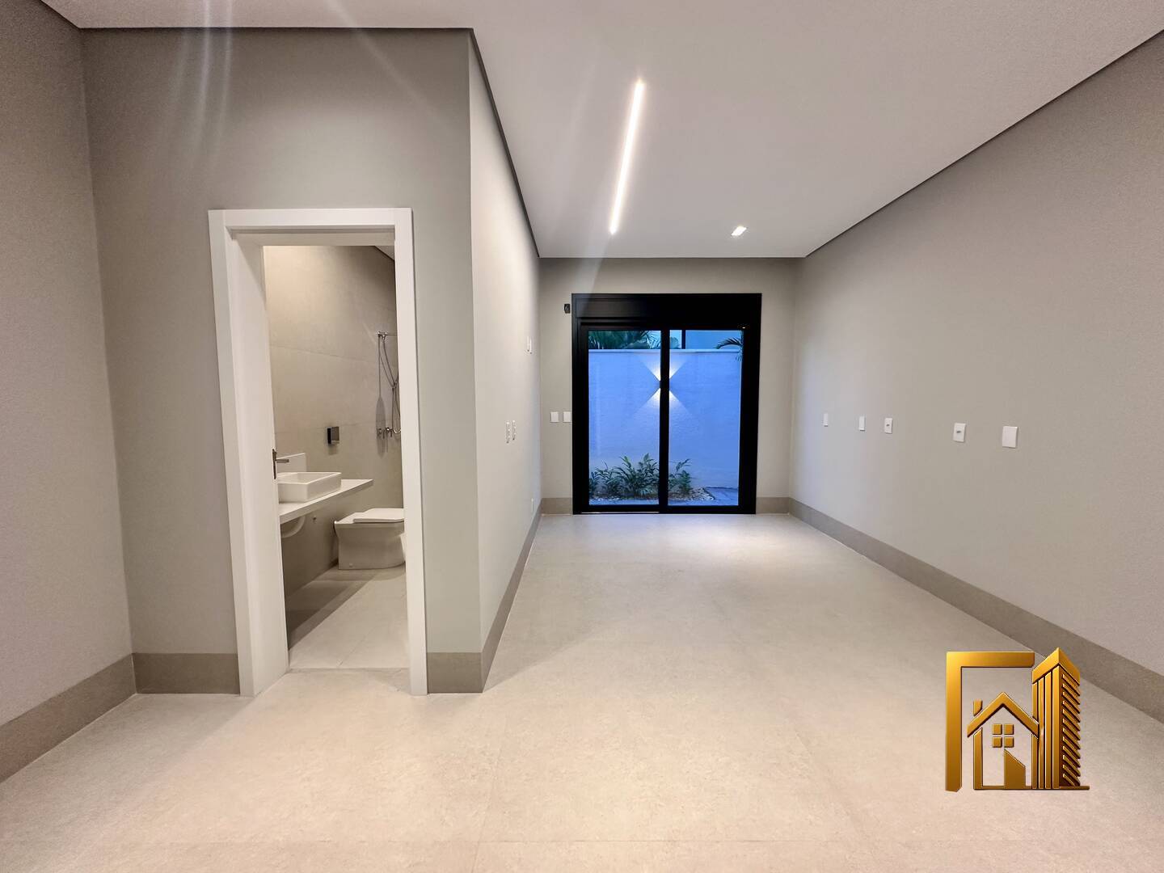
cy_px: 436
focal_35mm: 14
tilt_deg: -4.5
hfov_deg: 102.1
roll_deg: -0.2
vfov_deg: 85.7
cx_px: 582
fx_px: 471
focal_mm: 2.22
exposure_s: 1/60
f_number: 2.2
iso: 160
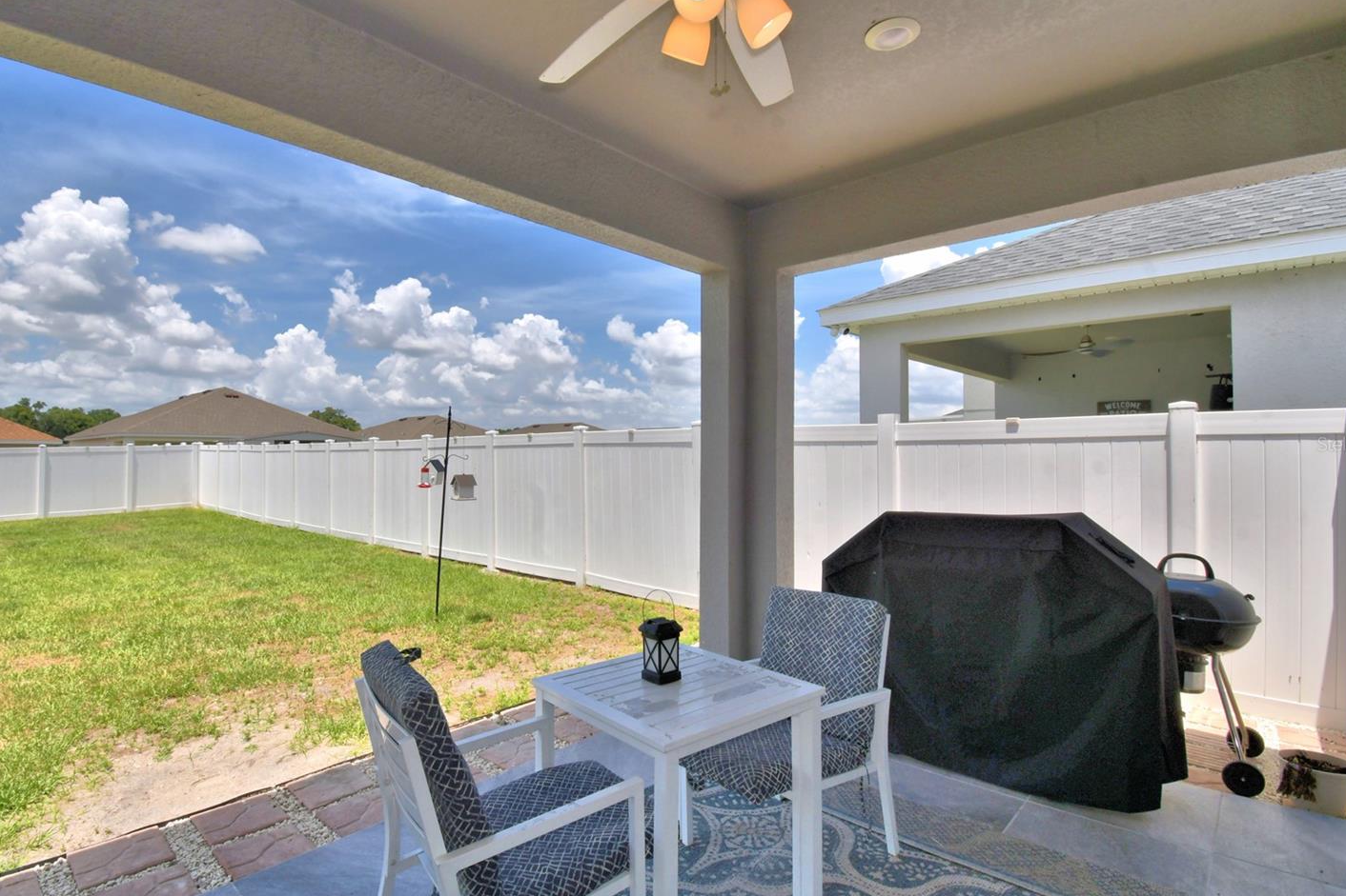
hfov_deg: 93.2
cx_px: 640
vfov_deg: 70.4
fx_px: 635
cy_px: 444
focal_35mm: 17
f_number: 13
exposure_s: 1/250
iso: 100
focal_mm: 10
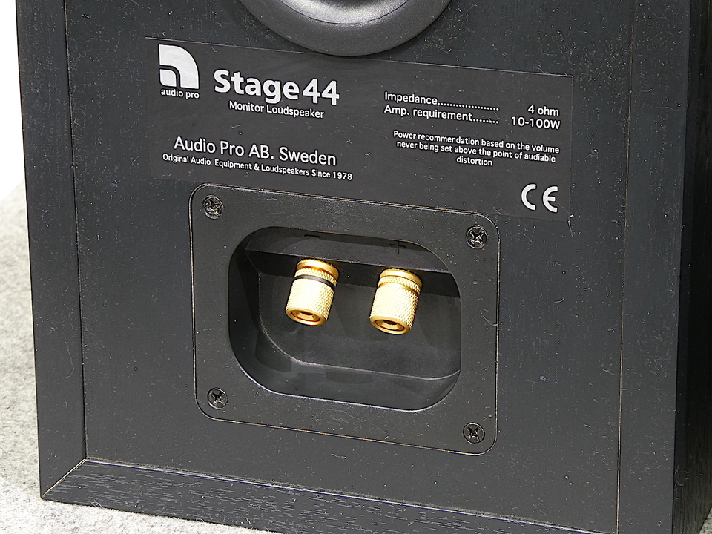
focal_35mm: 115
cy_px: 267
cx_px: 356
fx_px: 2365
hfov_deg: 17.1
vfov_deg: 12.9
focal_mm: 20.6
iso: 200
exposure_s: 1/1.6
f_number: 5.1
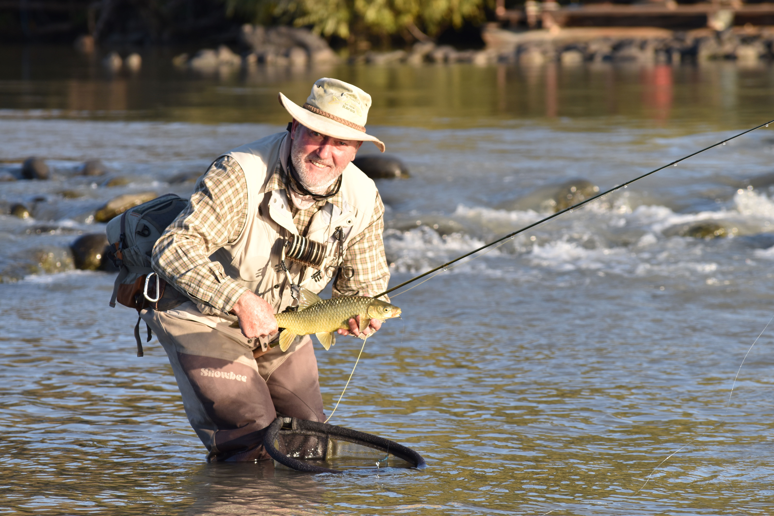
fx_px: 5643
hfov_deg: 7.8
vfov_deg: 5.2
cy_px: 258
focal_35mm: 262
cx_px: 387
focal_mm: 175
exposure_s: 1/250
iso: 160
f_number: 7.1
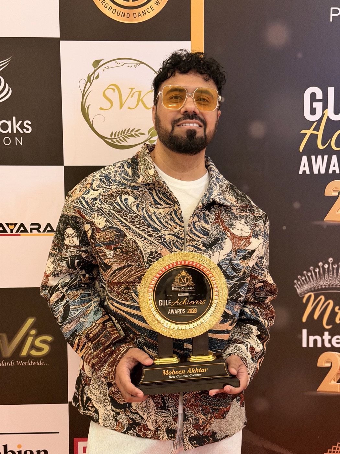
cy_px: 227
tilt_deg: -4.5
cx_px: 170
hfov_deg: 30.3
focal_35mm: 48
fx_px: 629
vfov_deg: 39.7
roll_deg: +0.3
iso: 640
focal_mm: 6.76
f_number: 1.78
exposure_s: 1/30
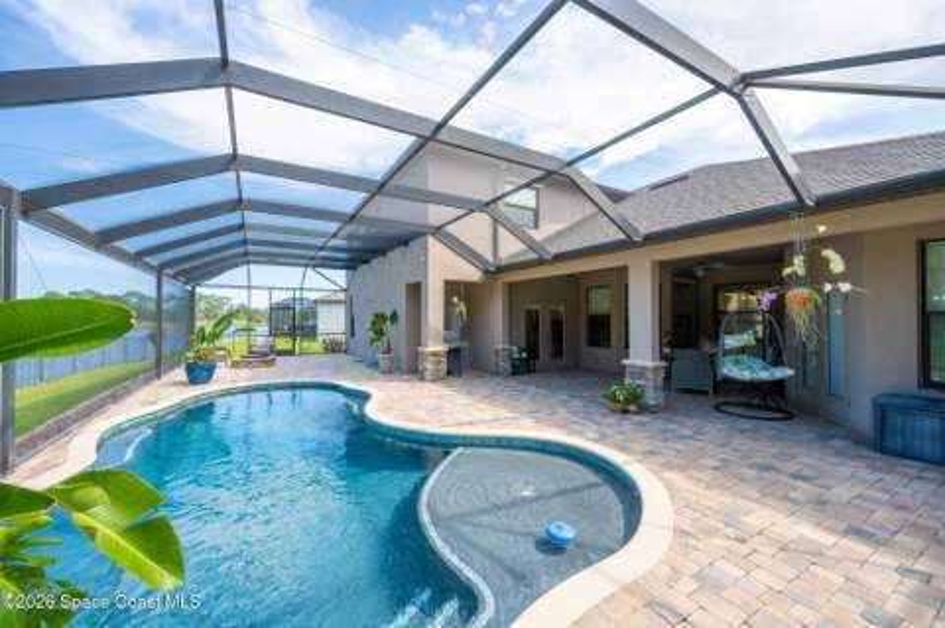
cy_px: 314
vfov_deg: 81.1
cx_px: 472
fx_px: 367
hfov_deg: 104.3
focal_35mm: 14
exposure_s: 1/320
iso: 200
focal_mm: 14
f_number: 6.3
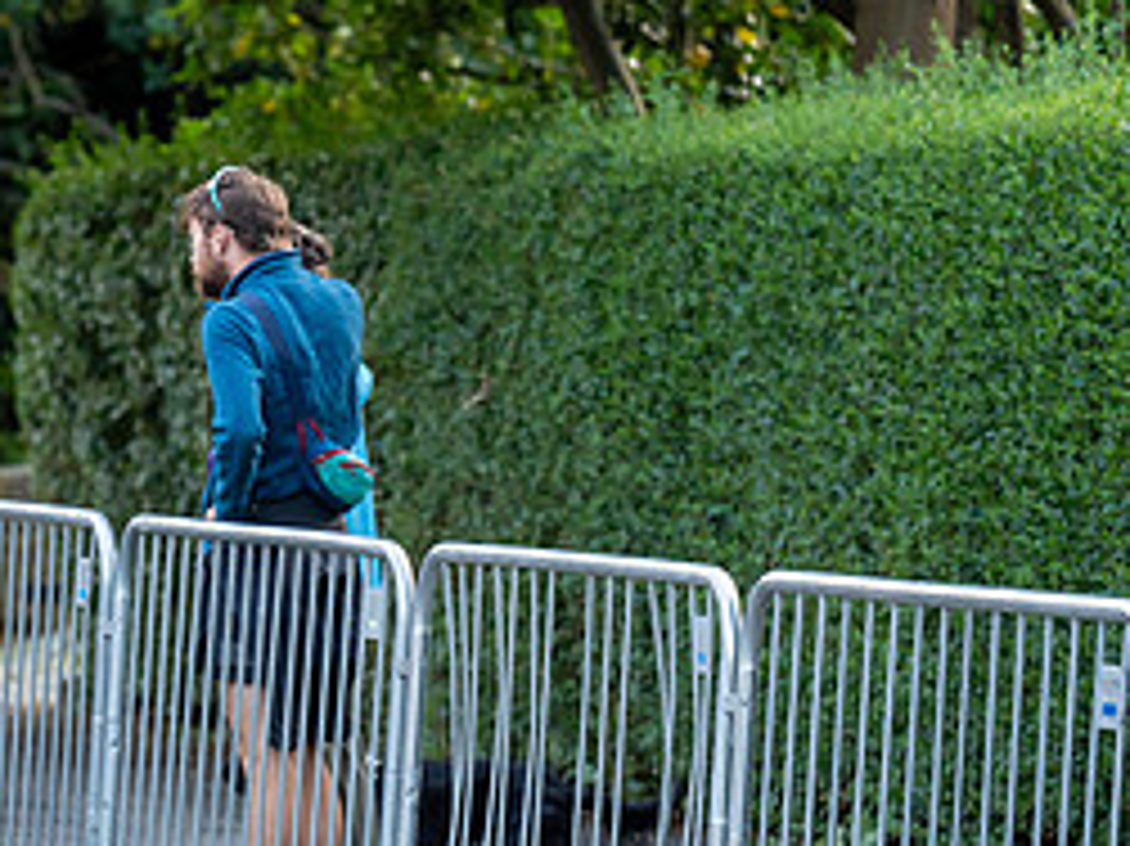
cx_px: -149
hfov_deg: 5.7
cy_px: 362
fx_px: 11322
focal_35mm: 347
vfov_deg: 4.3
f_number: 2.8
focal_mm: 156
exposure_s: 1/1000
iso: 1250
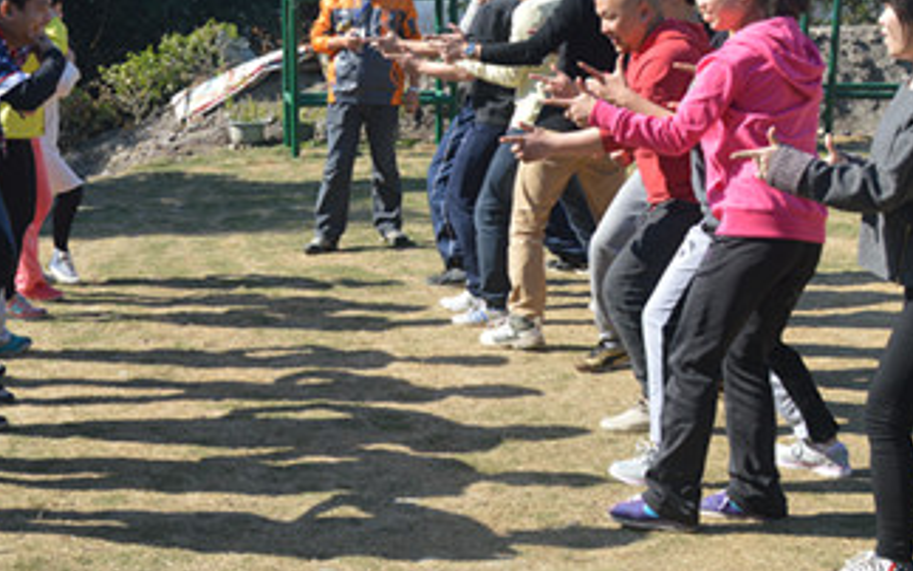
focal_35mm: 71
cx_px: 263
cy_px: 127
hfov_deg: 28.7
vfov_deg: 18.2
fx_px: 1766
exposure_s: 1/200
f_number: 7.1
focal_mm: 25
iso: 100
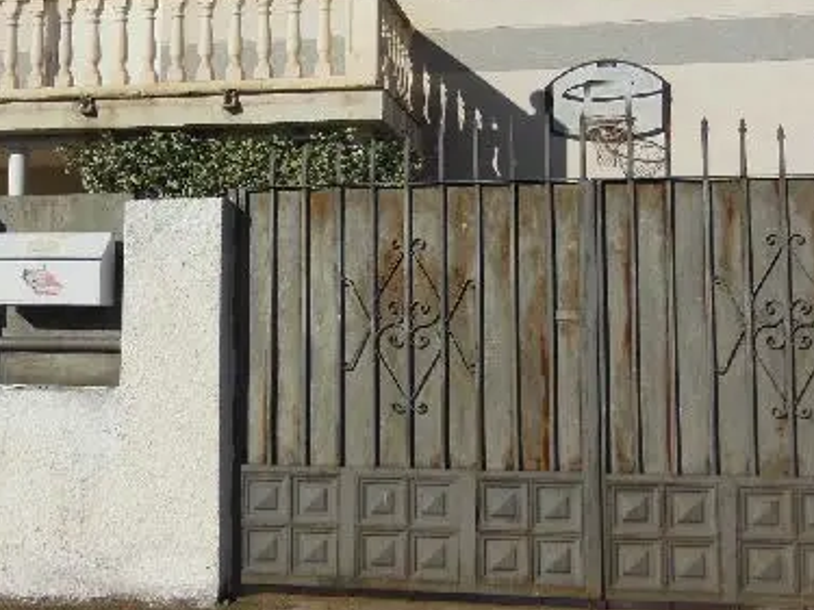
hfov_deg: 33.1
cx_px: 310
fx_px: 1363
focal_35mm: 58
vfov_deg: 25.1
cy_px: 193
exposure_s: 1/500
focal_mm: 6
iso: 125
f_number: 7.8
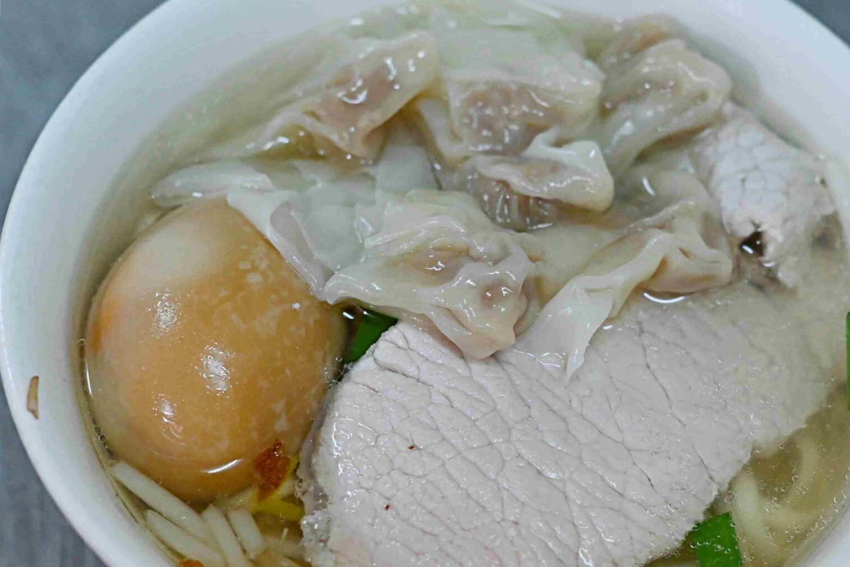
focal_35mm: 126
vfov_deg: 10.9
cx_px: 546
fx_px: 2975
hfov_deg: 16.2
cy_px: 358
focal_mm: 50
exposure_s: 1/200
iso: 1400
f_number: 3.2
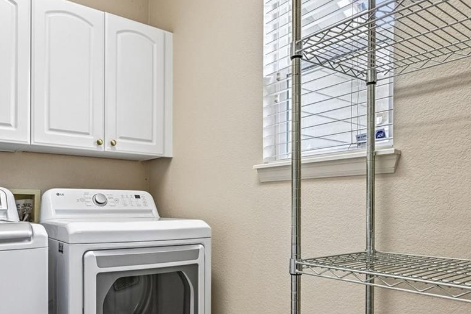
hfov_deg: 62.9
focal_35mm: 29
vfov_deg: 44.4
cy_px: 207
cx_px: 183
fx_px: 379
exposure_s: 1/15
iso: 250
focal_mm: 14
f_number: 11
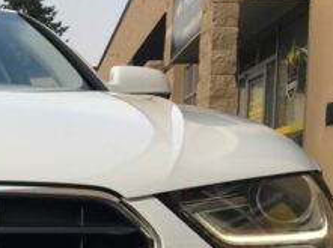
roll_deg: -1.9
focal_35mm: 92
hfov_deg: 19.1
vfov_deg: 15.9
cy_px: 210
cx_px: -142
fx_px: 884
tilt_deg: -0.6
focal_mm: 4.15
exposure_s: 1/1054
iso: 25
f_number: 2.2
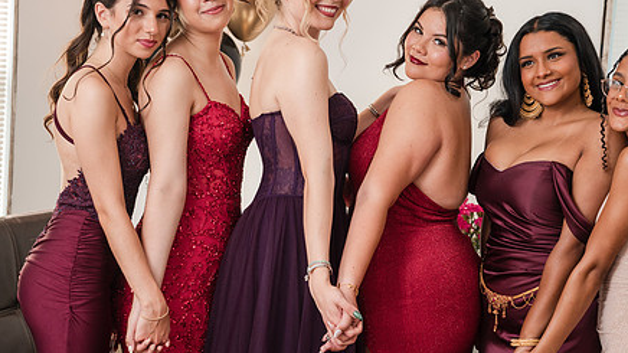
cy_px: 139
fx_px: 1299
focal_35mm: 78
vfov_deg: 15.5
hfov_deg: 27.2
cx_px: 357
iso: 1600
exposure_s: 1/250
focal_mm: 56
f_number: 4
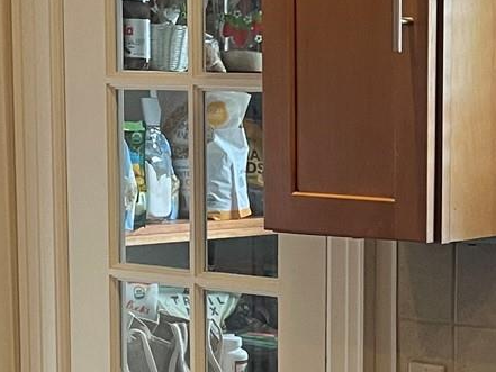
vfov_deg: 12.6
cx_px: 499
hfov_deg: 16.6
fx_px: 1663
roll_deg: -0.6
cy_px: 372
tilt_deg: -9.0
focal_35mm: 116
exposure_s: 1/60
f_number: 1.6
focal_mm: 5.1
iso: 100
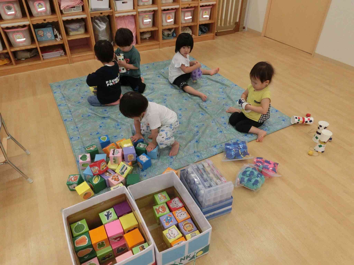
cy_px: 132
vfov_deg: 54.9
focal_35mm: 25
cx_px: 177
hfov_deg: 69.4
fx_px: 256
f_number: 3.5
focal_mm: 4.5
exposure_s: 1/125
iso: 320
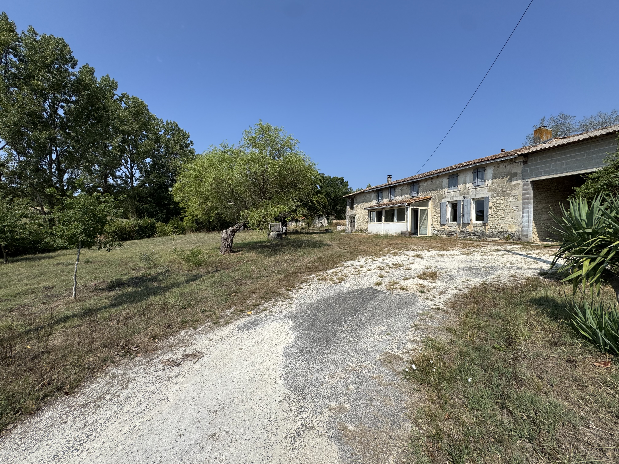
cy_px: 232
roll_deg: -0.3
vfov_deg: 85.7
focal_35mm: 14
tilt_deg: -0.1
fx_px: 250
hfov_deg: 102.1
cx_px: 310
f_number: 2.2
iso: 50
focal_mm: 2.22
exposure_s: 1/2674
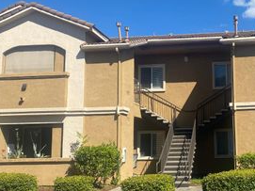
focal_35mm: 48
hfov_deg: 38.3
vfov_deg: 30.2
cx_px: 201
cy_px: 97
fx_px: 353
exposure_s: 1/2358
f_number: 1.8
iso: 32
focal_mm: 4.25
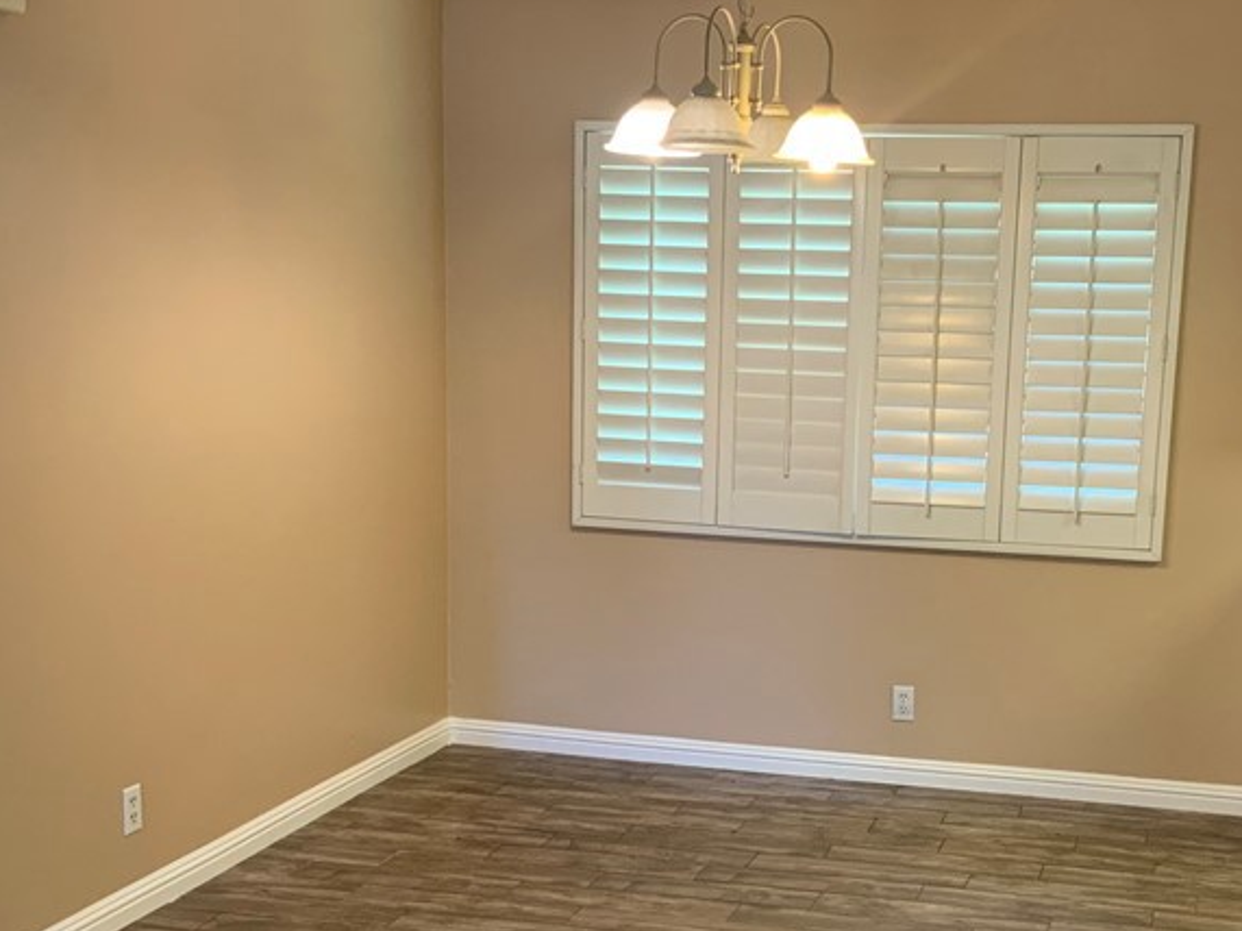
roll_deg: -1.2
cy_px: 661
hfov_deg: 36.7
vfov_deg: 27.7
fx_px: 1865
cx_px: 761
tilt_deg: -11.6
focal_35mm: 52
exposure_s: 1/60
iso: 100
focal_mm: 3
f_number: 1.8
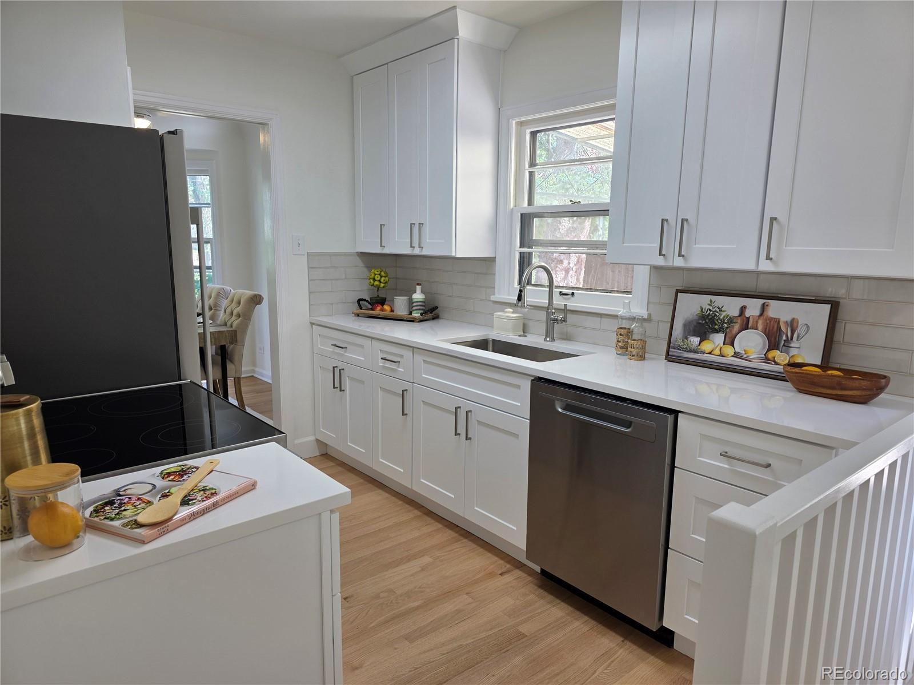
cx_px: 457
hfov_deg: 73.9
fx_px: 607
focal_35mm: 23
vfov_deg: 58.9
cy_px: 342
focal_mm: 6.3
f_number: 1.7
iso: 64
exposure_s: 1/120
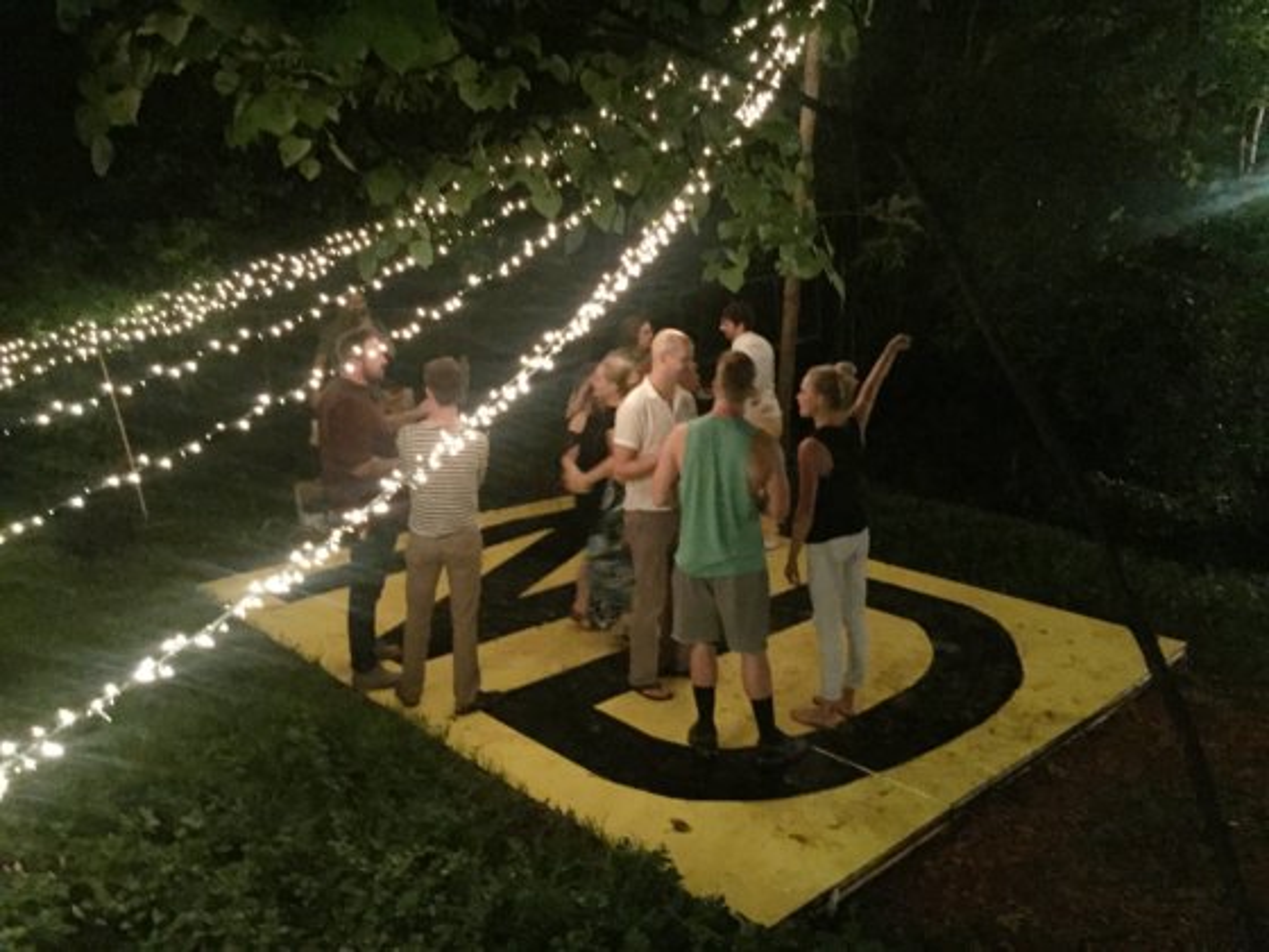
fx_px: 1063
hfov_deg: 61.7
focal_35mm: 29
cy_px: 476
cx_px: 634
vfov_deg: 48.2
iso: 2000
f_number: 2.2
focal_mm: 4.15
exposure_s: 1/15
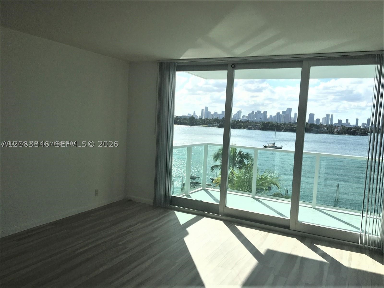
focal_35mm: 29
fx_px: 322
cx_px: 192
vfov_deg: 48.2
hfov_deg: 61.7
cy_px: 144
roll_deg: -3.4
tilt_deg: -5.4
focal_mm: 4.15
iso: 25
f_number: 2.2
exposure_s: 1/2564
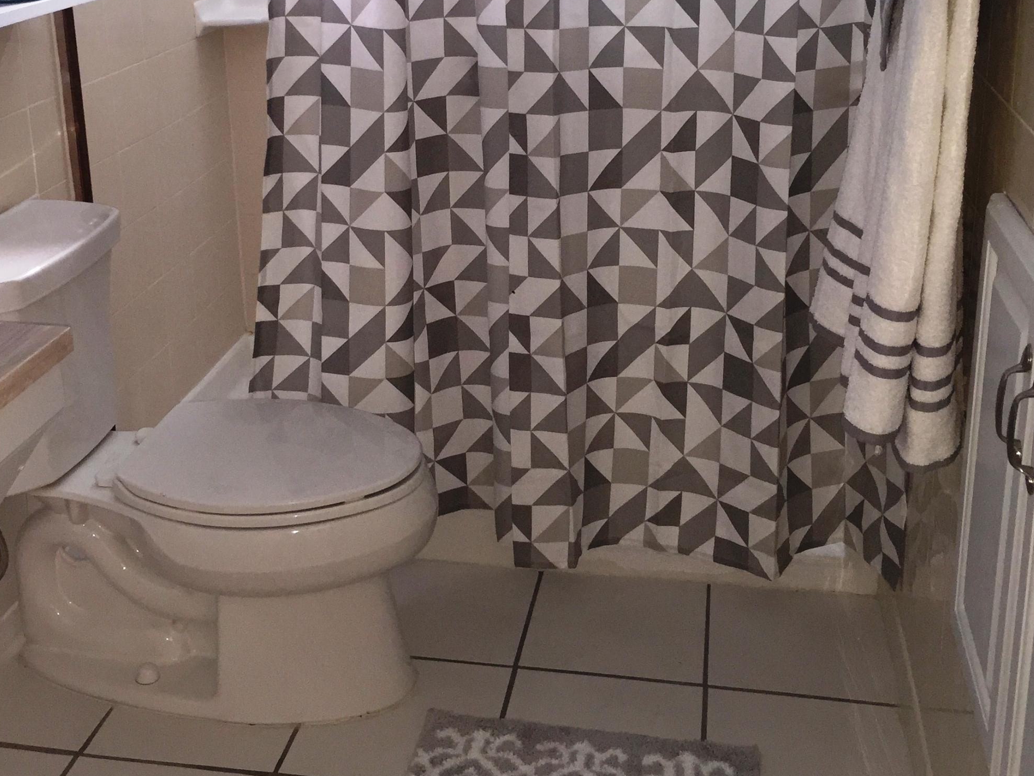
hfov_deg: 42.9
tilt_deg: -16.7
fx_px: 1314
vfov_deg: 32.5
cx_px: 504
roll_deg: -0.2
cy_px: 229
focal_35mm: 44
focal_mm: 4.15
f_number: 2.2
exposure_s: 1/30
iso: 80
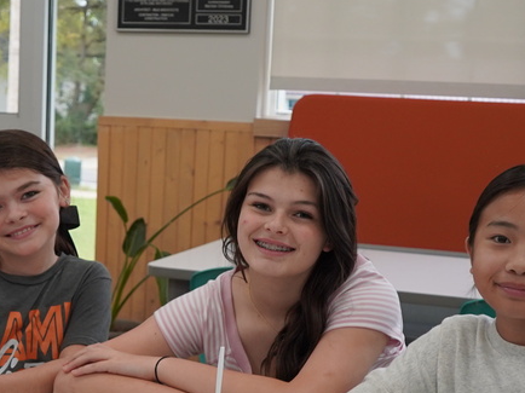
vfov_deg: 17.4
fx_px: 1273
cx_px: 102
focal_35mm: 84
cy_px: 309
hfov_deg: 23.0
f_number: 4
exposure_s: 1/160
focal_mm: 25
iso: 500
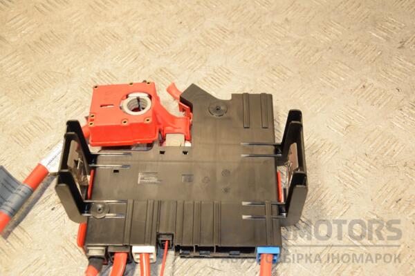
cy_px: 138
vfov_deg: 25.8
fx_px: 605
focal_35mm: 52
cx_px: 208
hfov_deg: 37.9
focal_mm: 35
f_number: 5
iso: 800
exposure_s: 1/160
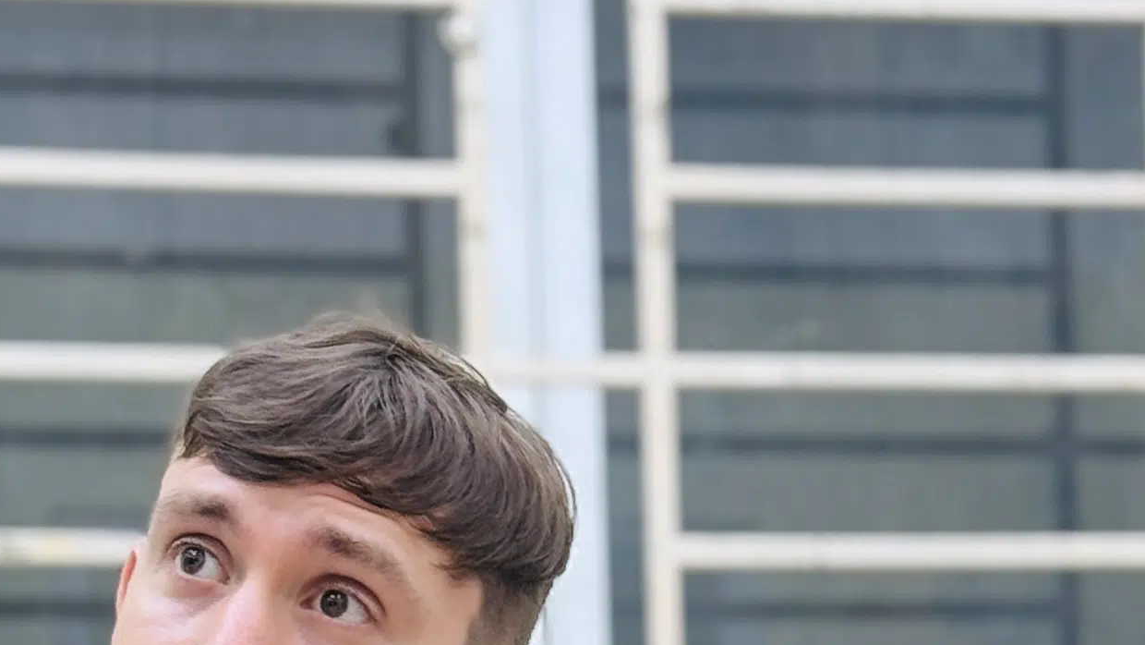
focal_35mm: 170
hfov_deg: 12.6
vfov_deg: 6.9
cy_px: 1255
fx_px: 5162
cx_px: 784
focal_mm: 6.76
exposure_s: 1/50
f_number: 1.78
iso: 125
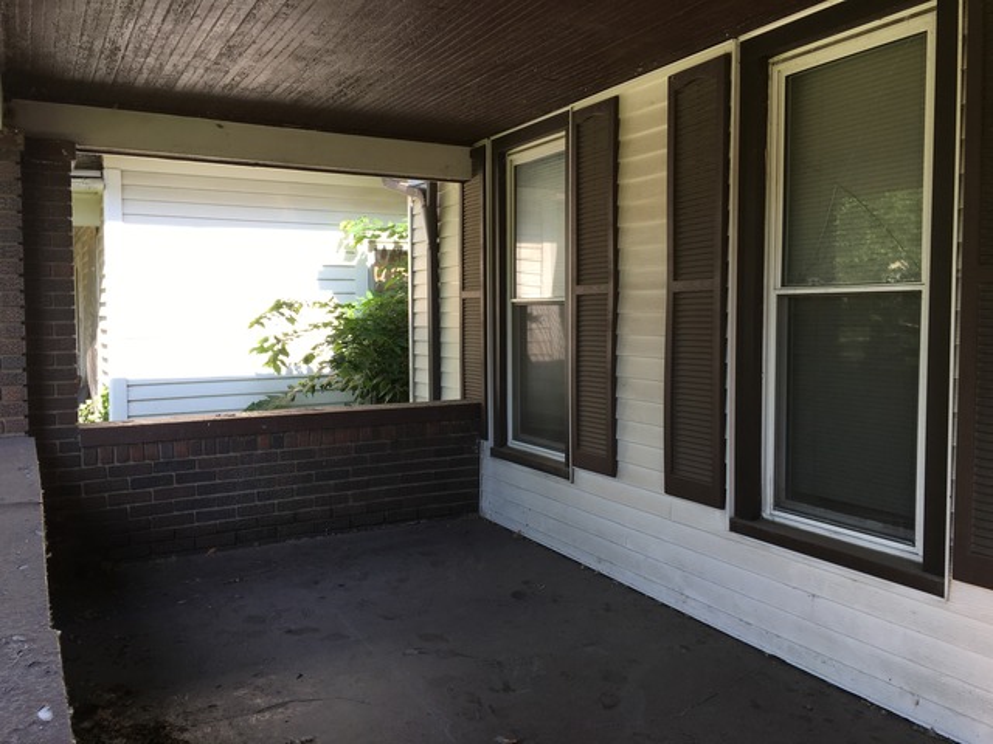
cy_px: 372
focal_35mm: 29
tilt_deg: -3.8
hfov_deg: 61.7
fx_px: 832
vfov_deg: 48.2
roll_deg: +0.3
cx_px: 496
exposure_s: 1/194
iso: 25
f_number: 2.2
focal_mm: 4.15
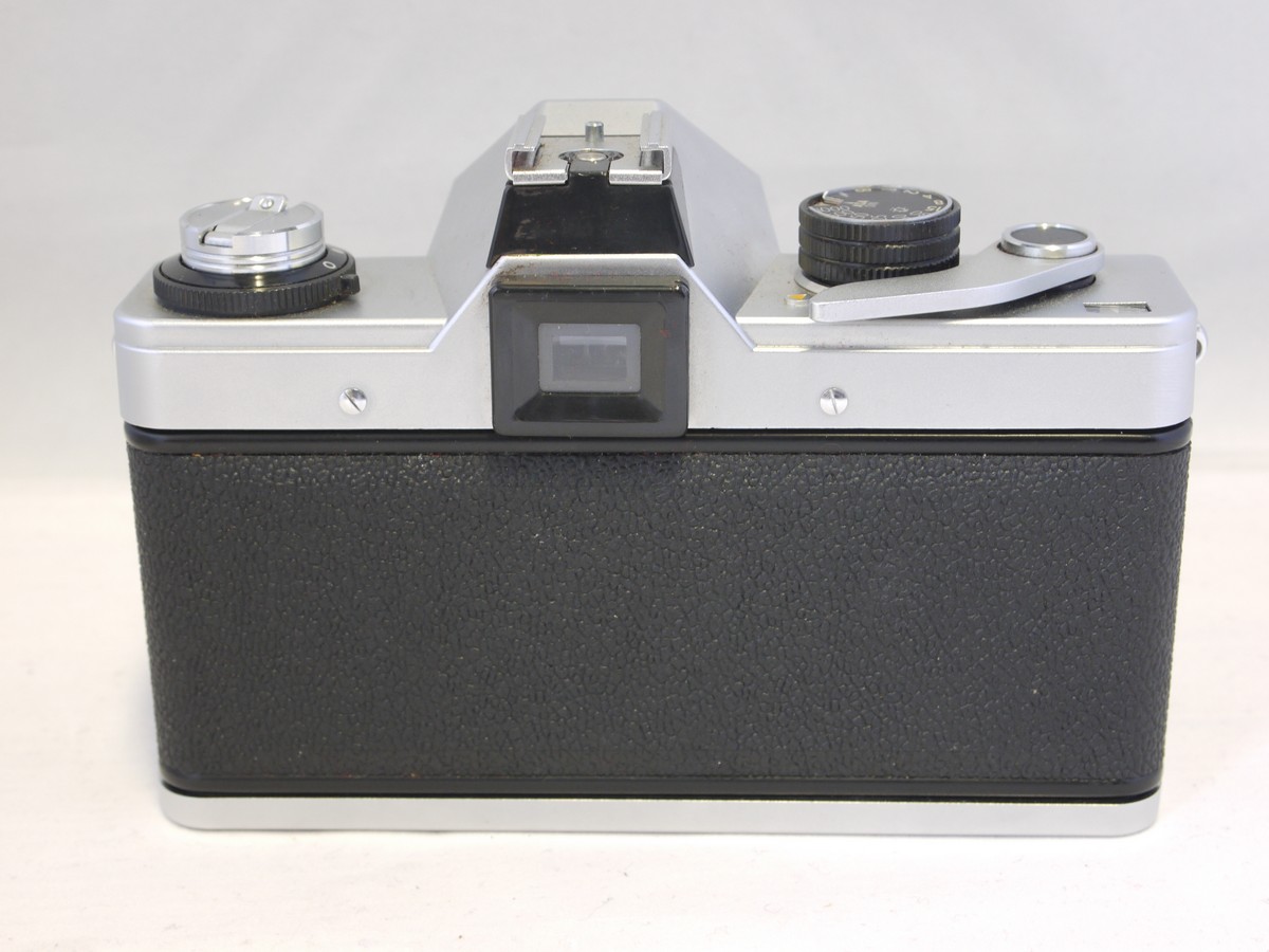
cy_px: 476
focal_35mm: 62
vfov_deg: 23.7
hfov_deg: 31.2
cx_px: 634
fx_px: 2273
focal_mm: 31
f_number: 8
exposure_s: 1/6
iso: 400
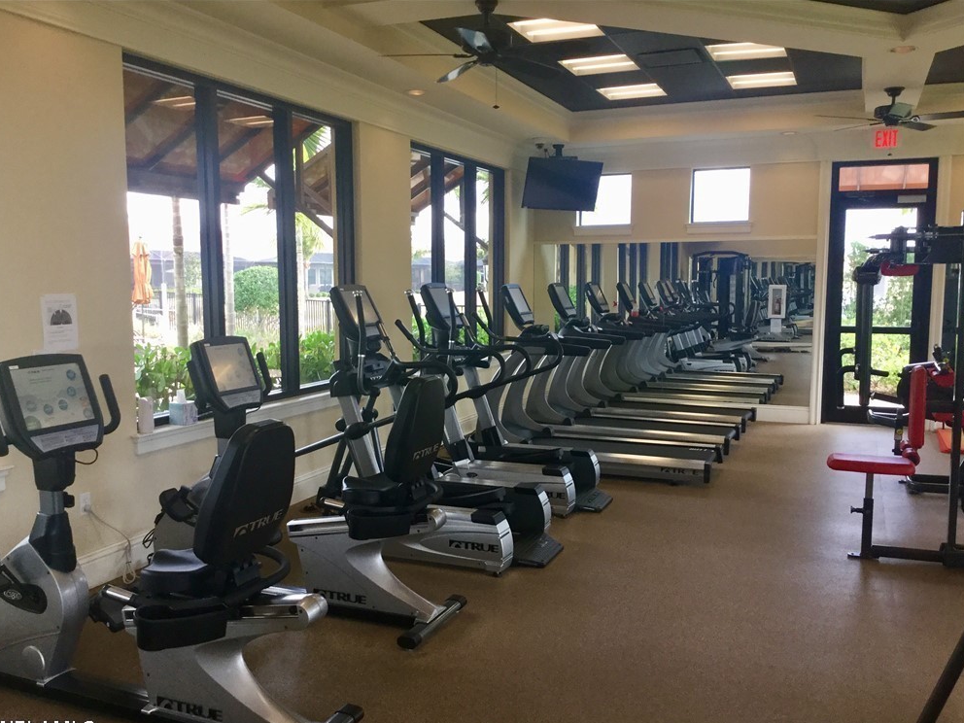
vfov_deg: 44.2
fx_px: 891
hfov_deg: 56.8
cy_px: 372
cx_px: 471
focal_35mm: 32
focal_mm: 3.3
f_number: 2.4
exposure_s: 1/30
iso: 32
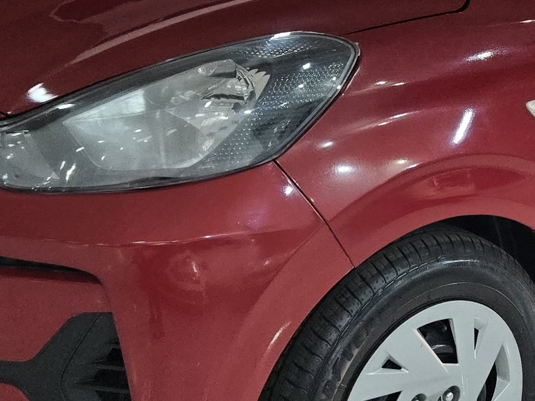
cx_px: 415
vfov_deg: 16.4
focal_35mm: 90
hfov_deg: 21.5
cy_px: 128
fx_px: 1391
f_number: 1.8
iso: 80
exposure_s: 1/554
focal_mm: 5.4
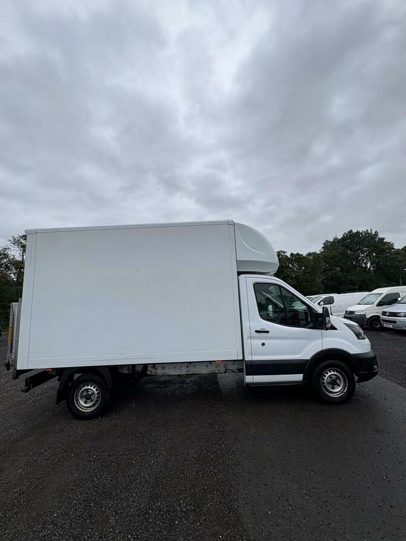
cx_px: 203
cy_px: 270
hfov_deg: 85.7
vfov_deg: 102.1
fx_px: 219
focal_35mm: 14
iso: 40
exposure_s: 1/587
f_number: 2.2
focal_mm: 2.22
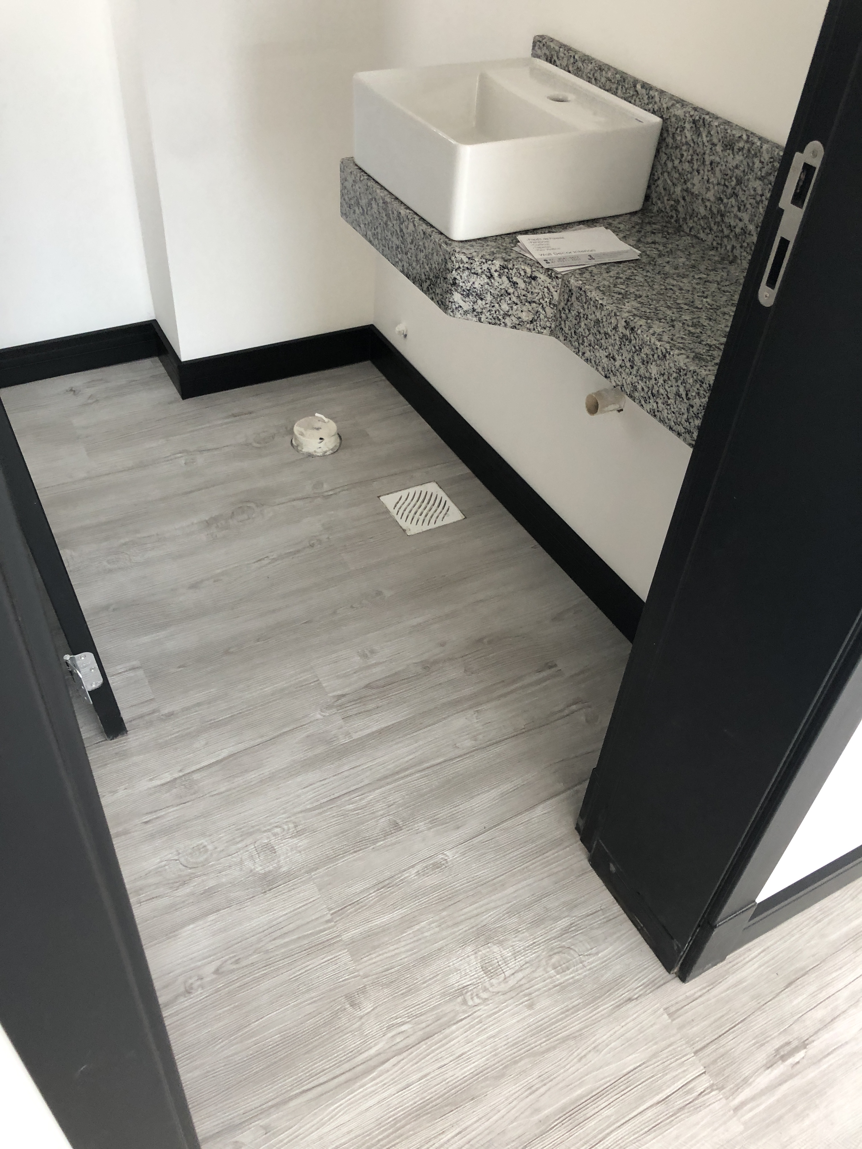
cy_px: 574
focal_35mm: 28
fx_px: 930
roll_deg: -6.5
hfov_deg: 49.7
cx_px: 431
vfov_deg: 63.4
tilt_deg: -40.4
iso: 40
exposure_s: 1/30
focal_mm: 4
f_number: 1.8
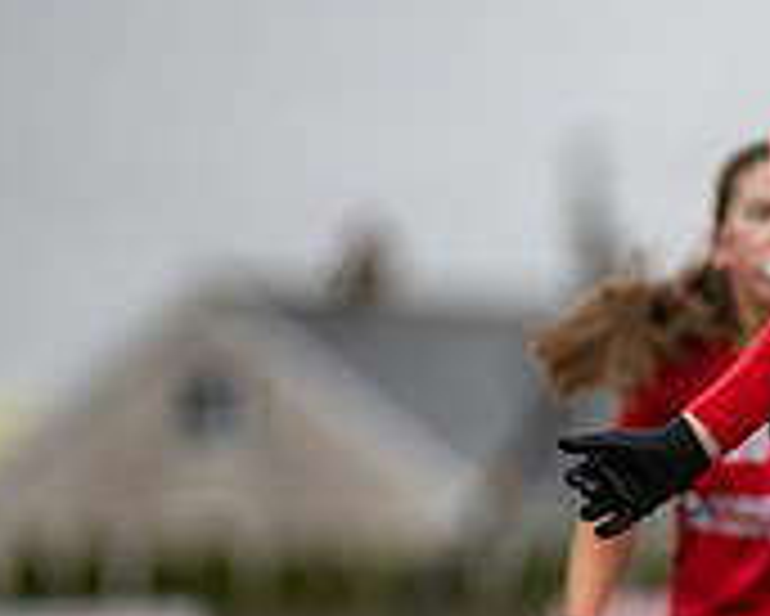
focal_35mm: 956
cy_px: 564
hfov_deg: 2.0
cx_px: 1180
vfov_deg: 1.6
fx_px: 21799
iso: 320
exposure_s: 1/1000
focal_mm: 300
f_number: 2.8
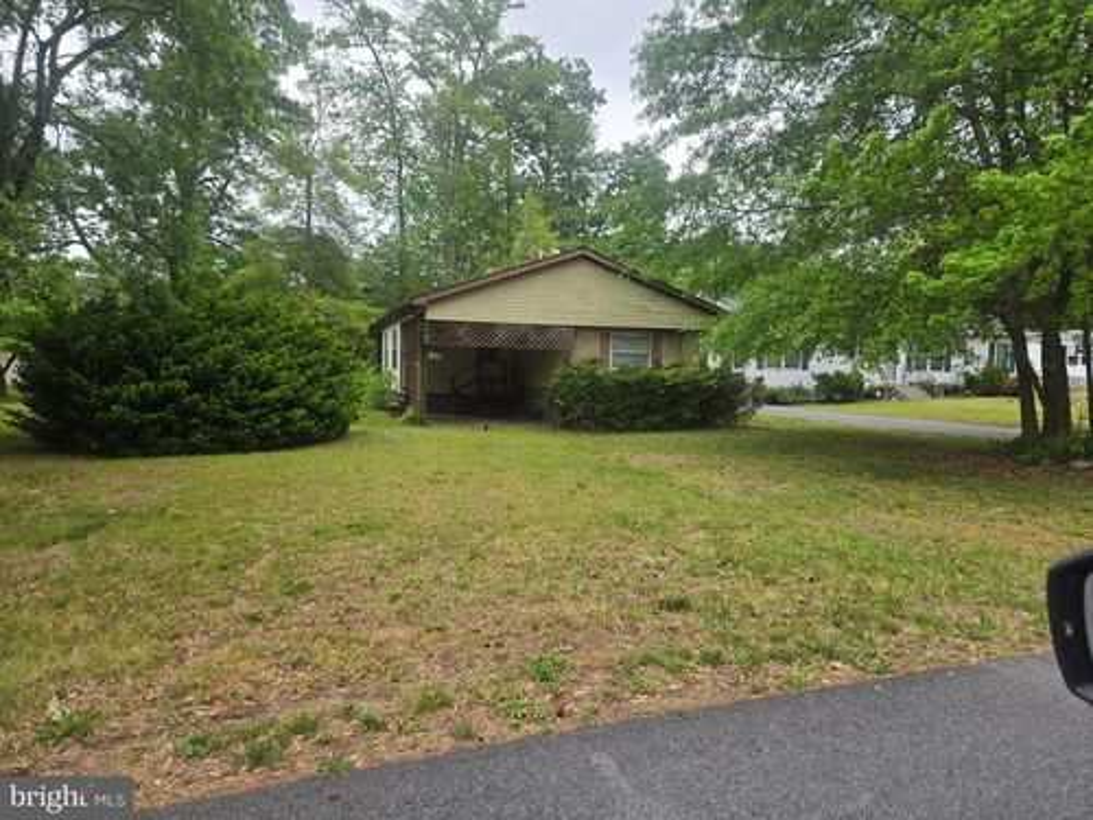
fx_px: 726
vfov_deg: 58.9
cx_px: 546
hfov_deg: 73.9
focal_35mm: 23
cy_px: 410
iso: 25
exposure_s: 1/447
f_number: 1.8
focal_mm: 5.4
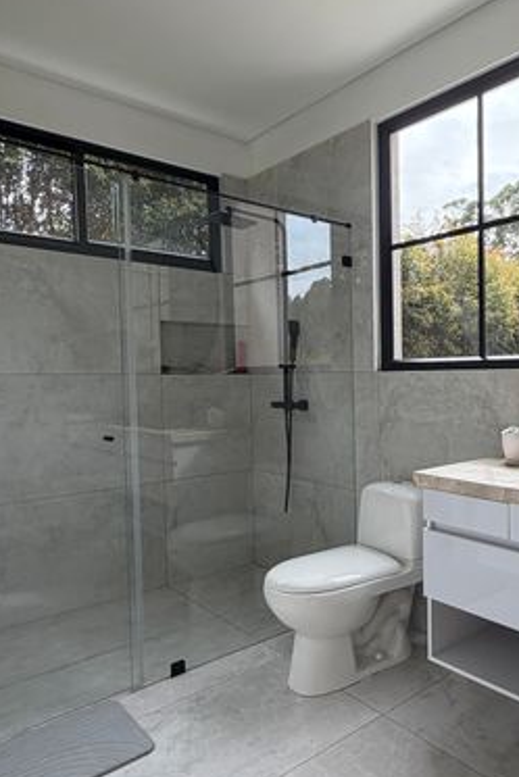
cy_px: 401
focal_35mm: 26
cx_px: 431
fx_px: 562
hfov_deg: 46.4
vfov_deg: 69.4
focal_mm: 2.22
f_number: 2.2
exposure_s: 1/200
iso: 50
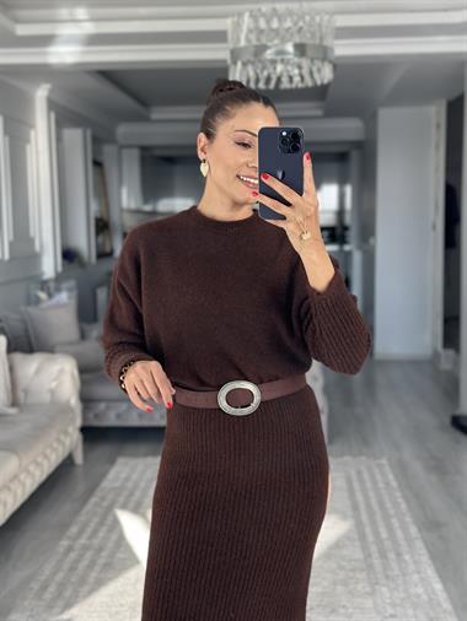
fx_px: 863
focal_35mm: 48
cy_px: 310
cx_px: 234
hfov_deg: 30.3
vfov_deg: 39.6
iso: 80
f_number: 1.78
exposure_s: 1/201
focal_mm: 6.86
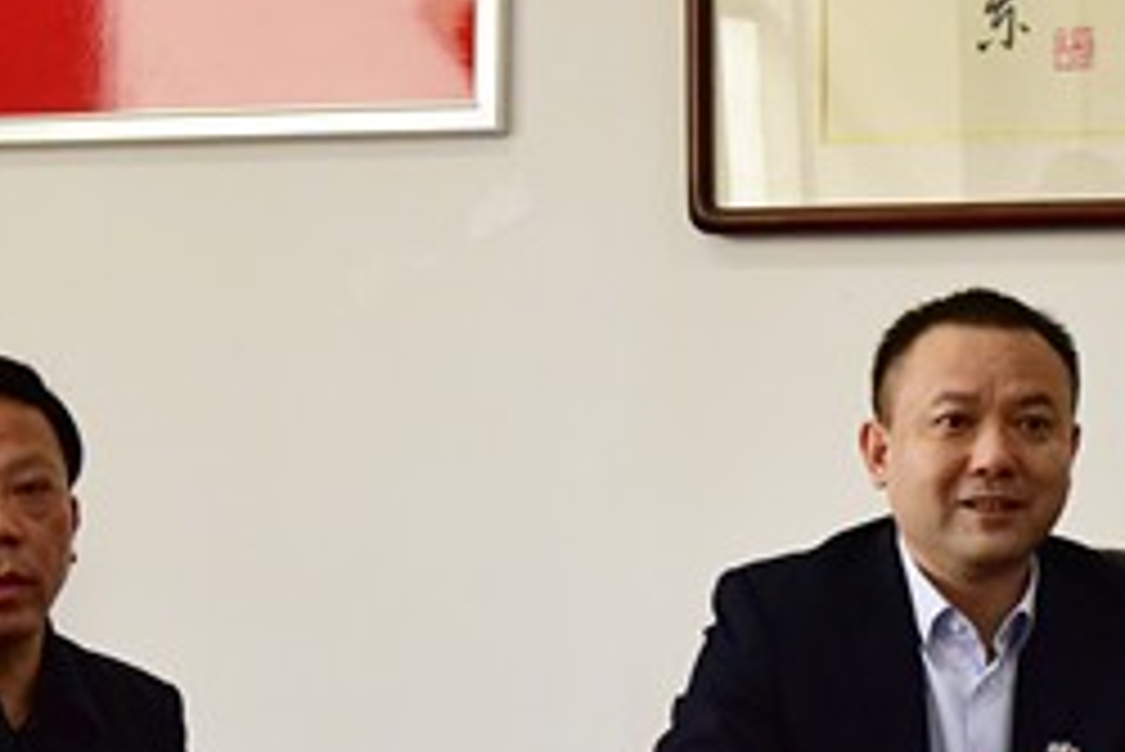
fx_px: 3502
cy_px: 435
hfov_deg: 18.0
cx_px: 976
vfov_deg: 12.2
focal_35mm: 112
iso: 3200
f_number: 5.6
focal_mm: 35
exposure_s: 1/250
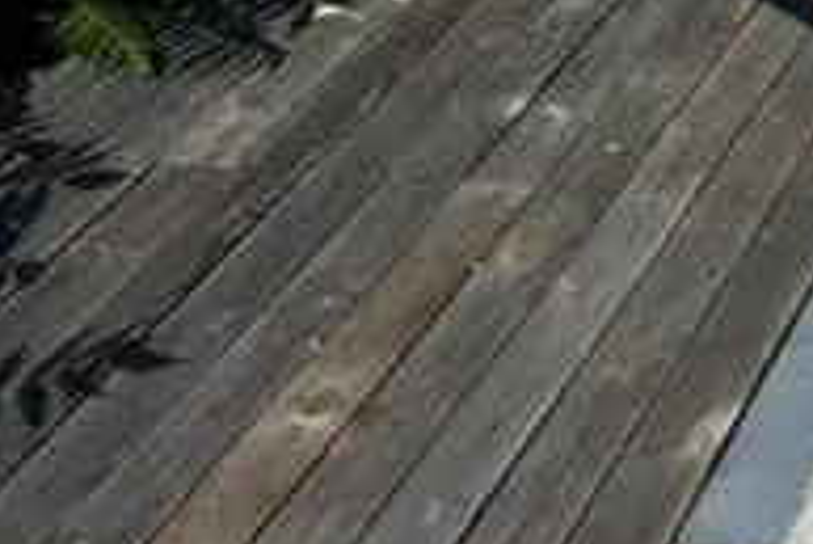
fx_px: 2531
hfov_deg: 16.5
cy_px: -789
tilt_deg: -6.4
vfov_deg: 10.5
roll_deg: -0.8
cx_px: 1251
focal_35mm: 112
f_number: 1.5
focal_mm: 5.7
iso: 50
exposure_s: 1/5076
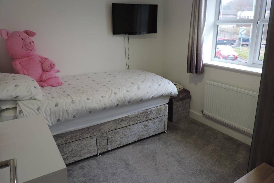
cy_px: 80
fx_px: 198
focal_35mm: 26
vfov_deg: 49.4
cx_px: 137
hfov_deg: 69.4
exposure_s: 1/30
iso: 125
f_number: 3
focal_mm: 4.3
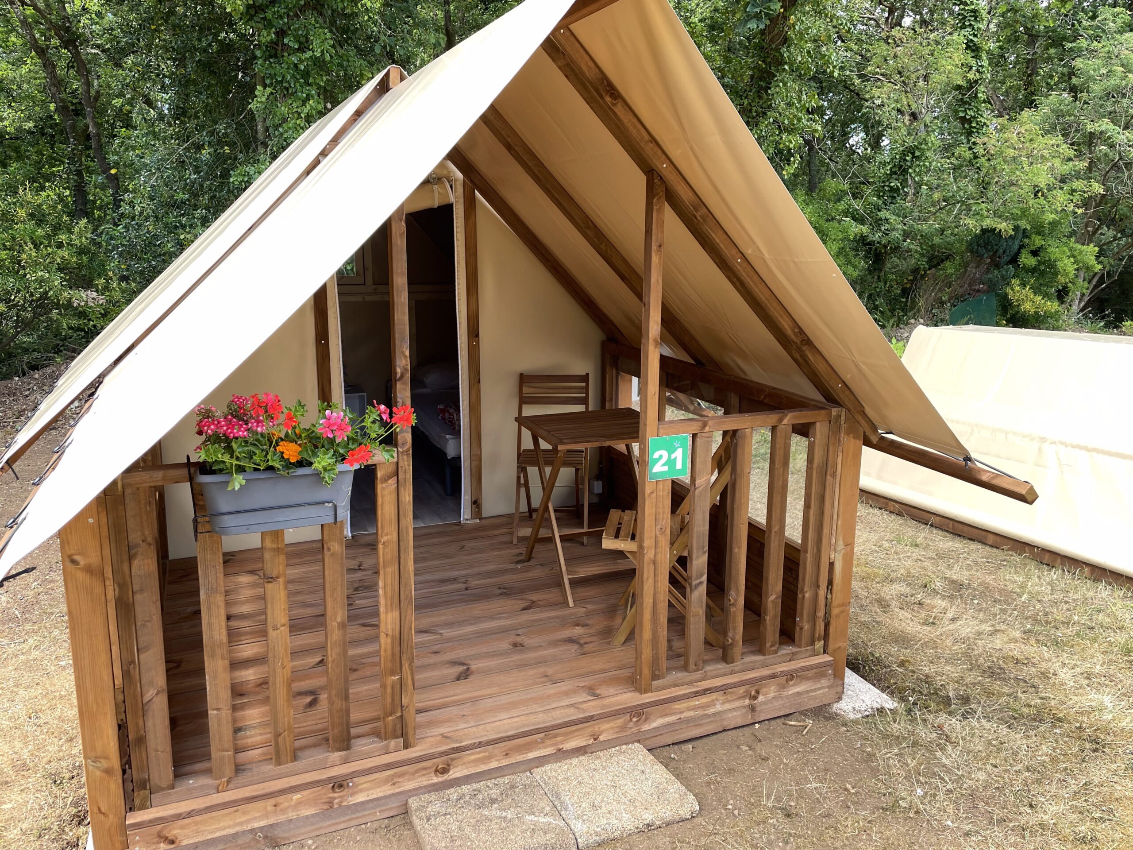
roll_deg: -0.8
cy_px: 425
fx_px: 851
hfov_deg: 67.3
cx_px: 566
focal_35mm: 26
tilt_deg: -11.6
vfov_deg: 53.1
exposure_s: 1/121
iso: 40
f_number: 1.6
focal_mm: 4.2
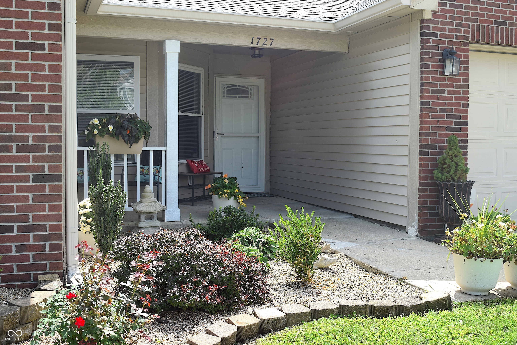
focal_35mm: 42
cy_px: 172
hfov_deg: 46.4
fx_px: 603
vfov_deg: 31.9
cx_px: 258
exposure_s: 1/250
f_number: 8
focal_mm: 28
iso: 200
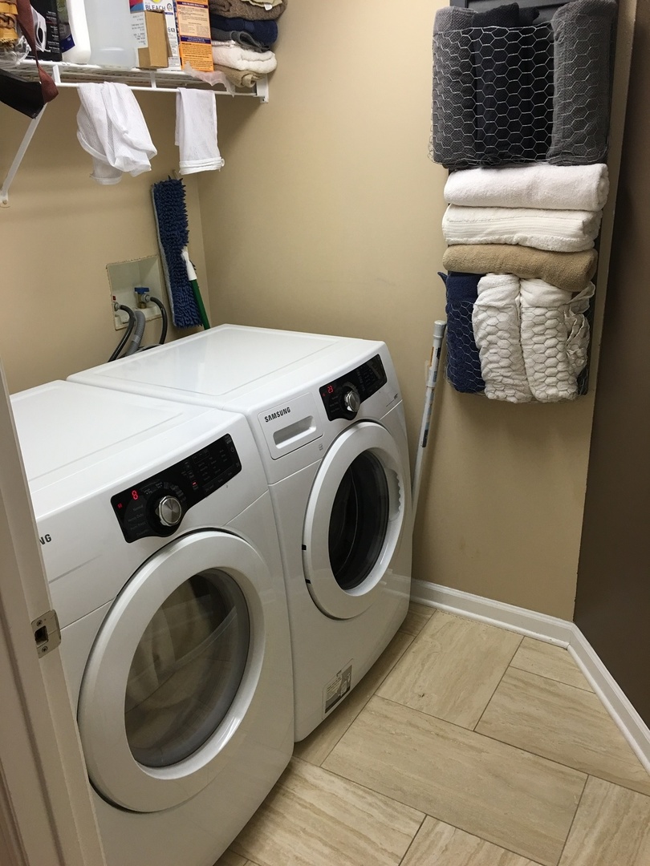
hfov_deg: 48.2
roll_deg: +2.1
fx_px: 726
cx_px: 325
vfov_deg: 61.7
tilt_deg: -21.5
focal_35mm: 29
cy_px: 433
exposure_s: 1/30
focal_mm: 4.15
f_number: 2.2
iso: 40
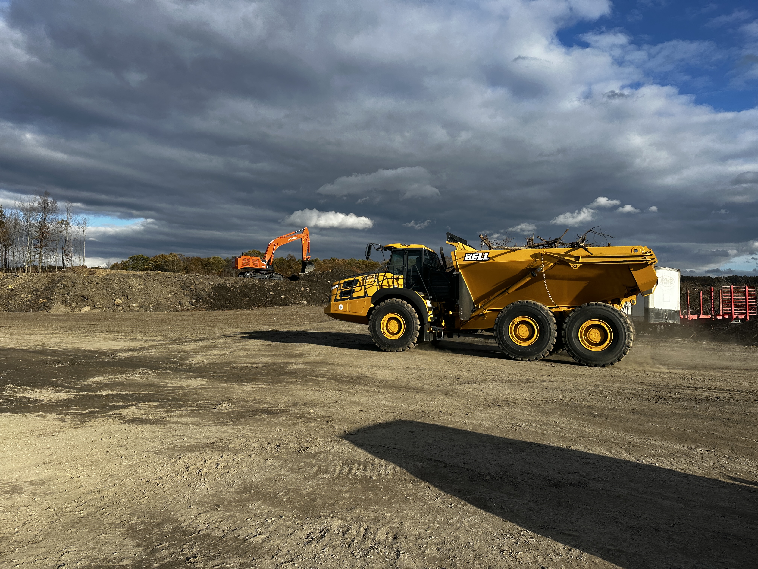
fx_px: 526
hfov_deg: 71.6
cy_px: 284
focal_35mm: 24
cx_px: 379
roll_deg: -1.1
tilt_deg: +2.5
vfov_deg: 56.8
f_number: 1.78
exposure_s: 1/3356
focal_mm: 6.86
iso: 80
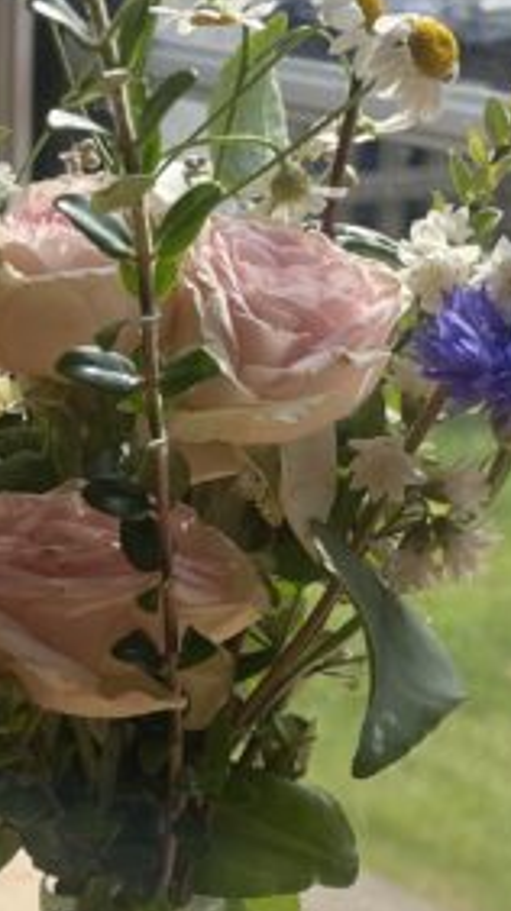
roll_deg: -1.6
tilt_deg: -15.2
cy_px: 420
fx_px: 2489
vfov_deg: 20.8
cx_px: 91
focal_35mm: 103
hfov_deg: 11.7
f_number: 1.6
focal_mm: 4.2
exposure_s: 1/1289
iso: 32
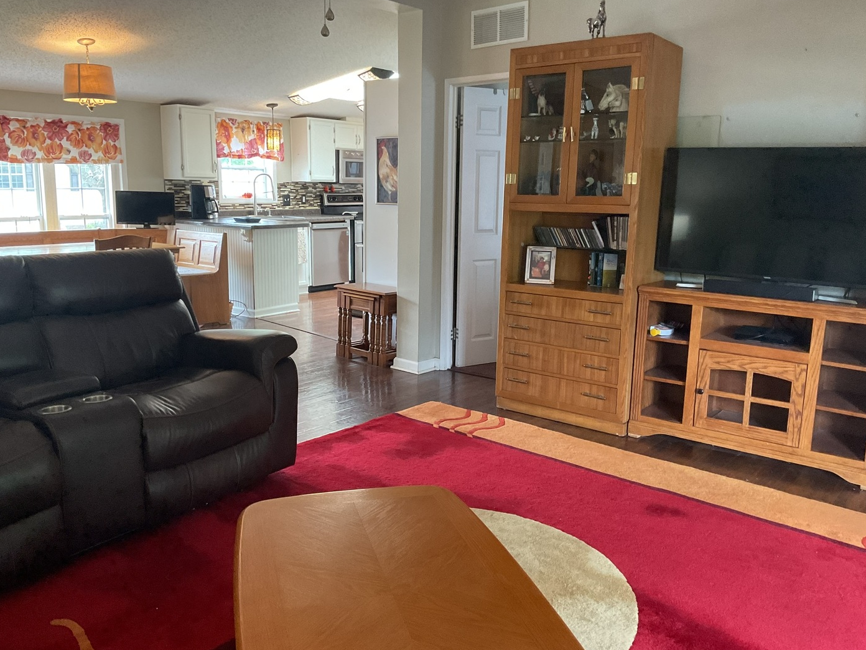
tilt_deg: -10.9
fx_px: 751
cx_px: 422
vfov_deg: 46.8
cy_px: 317
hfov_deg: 60.0
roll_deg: -1.9
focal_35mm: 30
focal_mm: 3
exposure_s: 1/60
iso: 200
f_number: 1.8
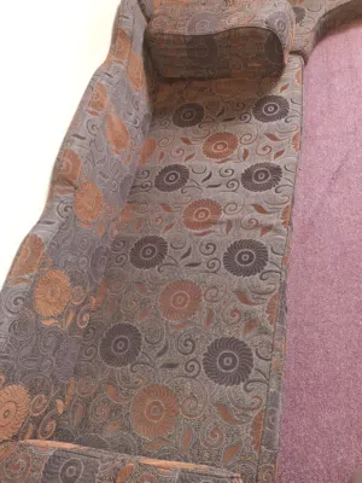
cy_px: 242
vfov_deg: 69.4
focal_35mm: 25
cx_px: 181
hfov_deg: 54.9
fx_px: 349
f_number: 1.8
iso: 200
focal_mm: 4.69
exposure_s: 1/50
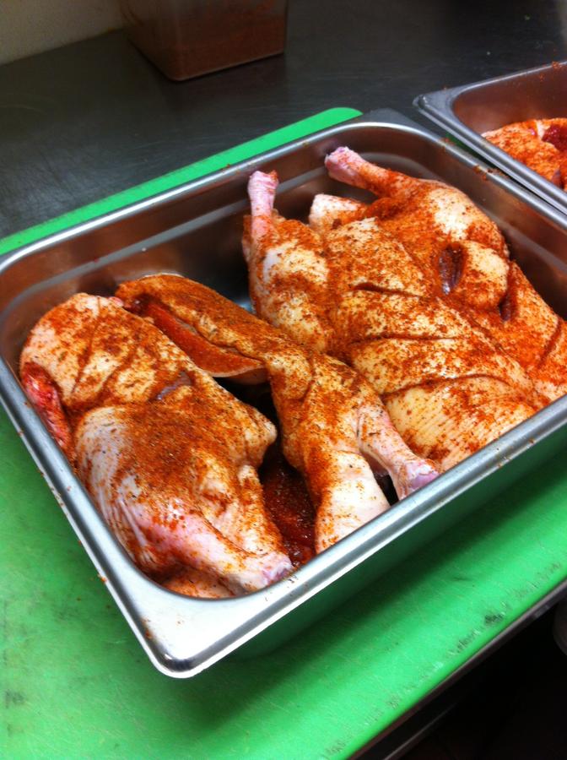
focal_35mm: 35
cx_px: 284
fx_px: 767
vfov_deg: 52.7
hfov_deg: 40.6
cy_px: 380
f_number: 2.8
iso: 80
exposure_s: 1/15
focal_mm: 3.85
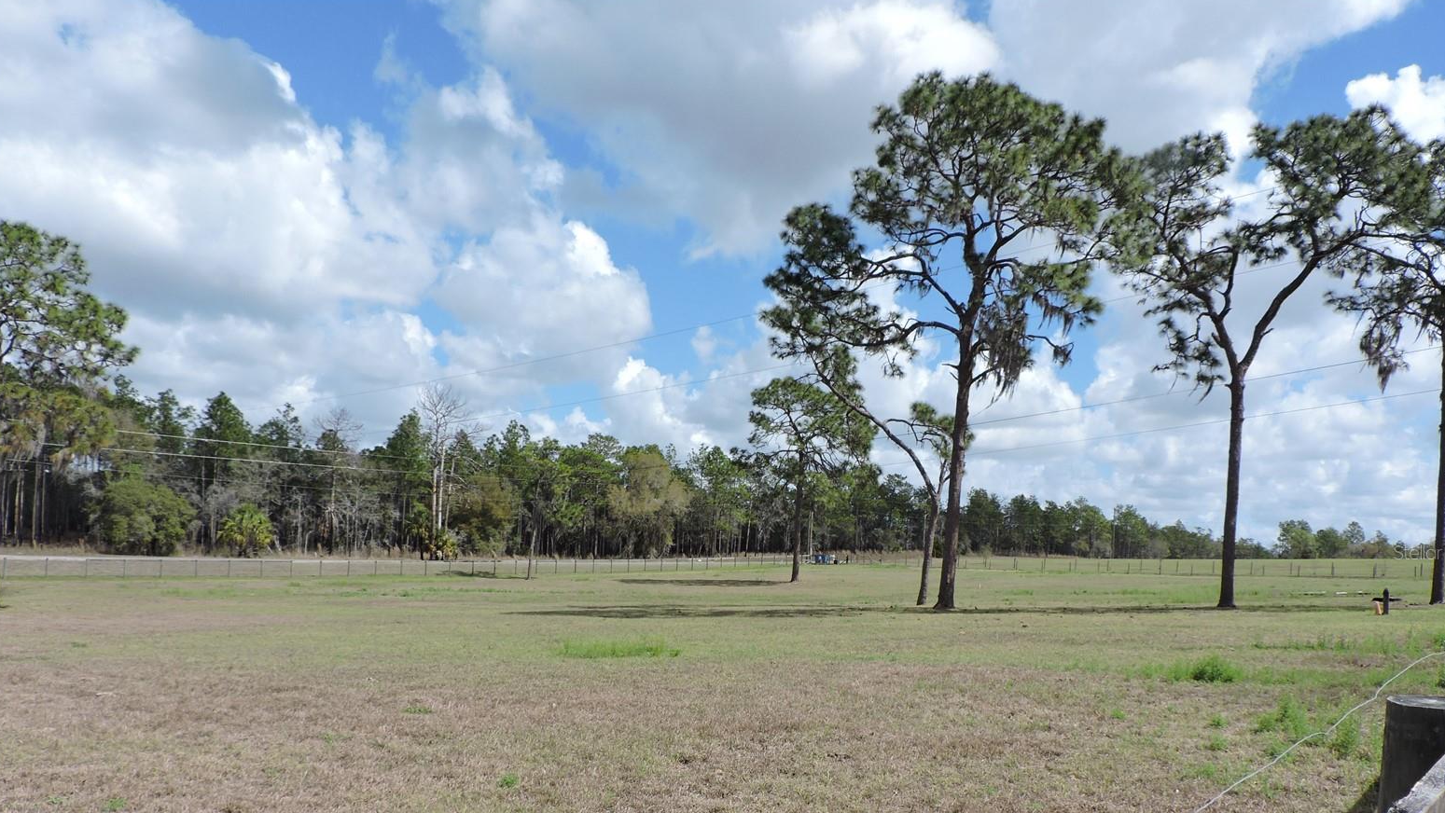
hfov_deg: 69.8
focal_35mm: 27
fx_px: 1035
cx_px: 735
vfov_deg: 42.3
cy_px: 552
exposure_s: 1/1250
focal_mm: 4.3
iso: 100
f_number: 3.3
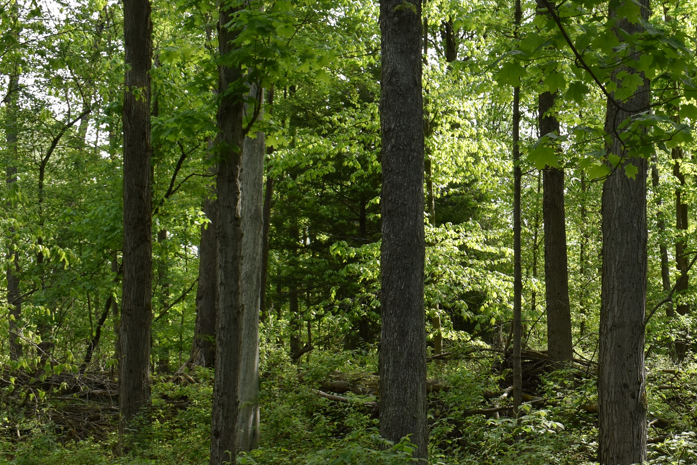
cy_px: 227
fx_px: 1278
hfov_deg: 29.6
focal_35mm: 66
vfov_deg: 20.6
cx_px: 580
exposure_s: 1/200
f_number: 7.1
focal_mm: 24
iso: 400
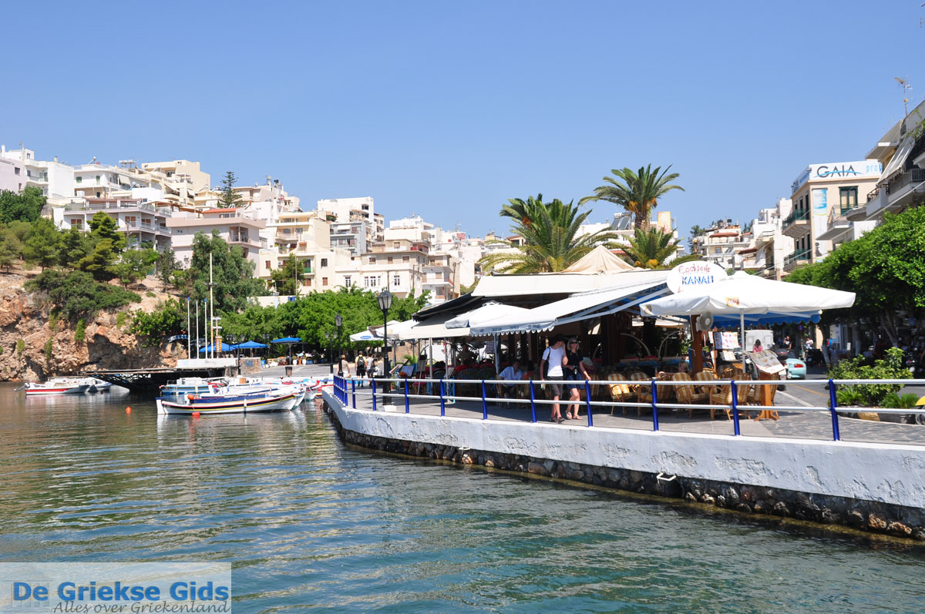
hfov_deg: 46.4
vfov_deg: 31.8
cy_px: 307
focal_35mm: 42
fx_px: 1078
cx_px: 462
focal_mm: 28
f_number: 10
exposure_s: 1/500
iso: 200
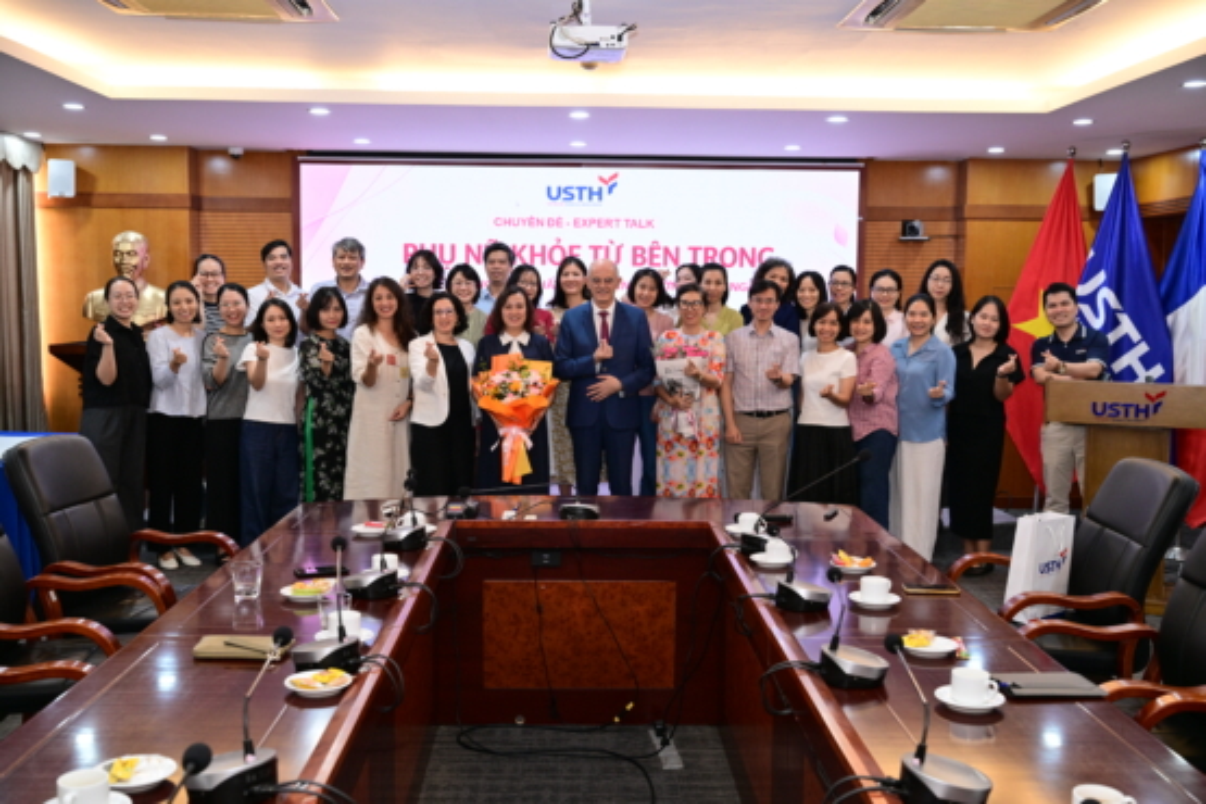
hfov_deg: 53.1
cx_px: 603
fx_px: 1206
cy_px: 402
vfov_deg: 36.9
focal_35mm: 36
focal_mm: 36
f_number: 4.5
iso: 1250
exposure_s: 1/100
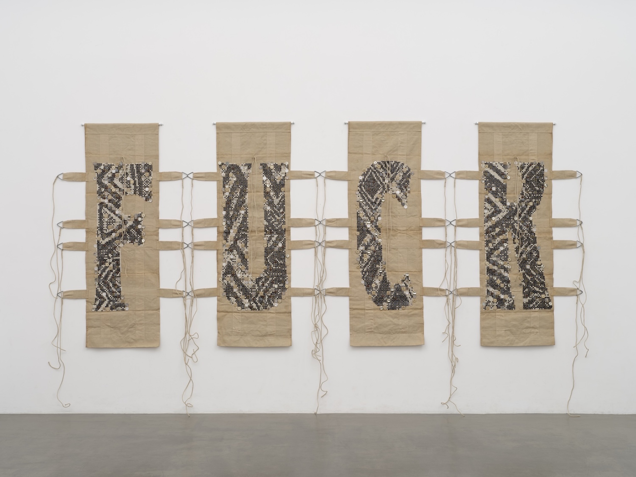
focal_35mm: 44
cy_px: 238
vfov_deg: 32.9
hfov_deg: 42.9
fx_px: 808
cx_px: 318
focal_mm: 55.2
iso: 100
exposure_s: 1/125
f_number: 11
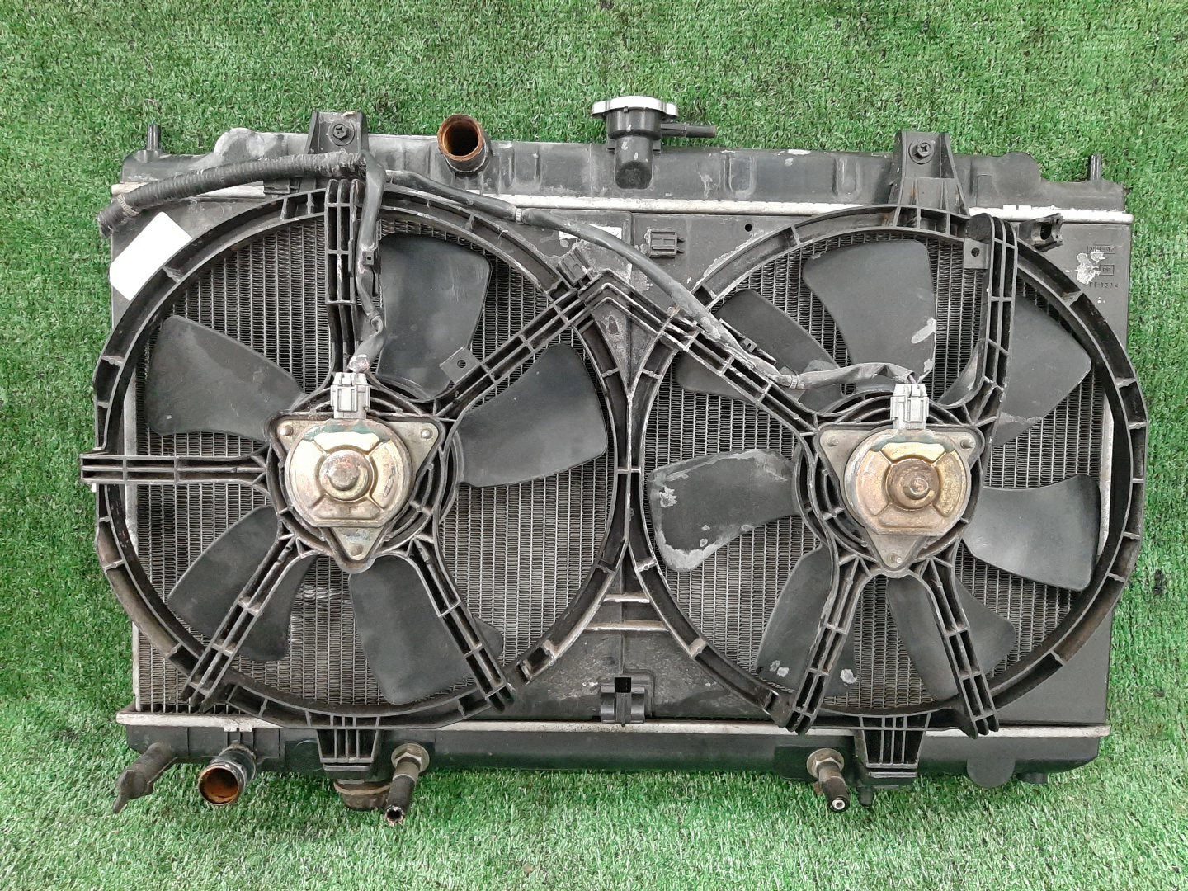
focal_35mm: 26
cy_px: 446
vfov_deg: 53.1
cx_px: 594
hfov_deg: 67.3
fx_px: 892
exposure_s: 1/25
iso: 338
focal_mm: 3.93
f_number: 1.7
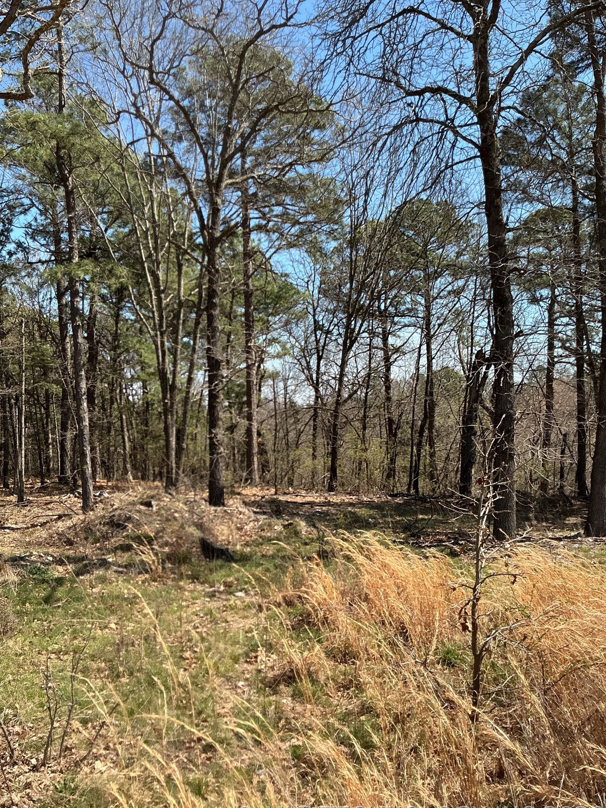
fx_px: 700
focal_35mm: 30
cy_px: 417
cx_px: 296
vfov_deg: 60.0
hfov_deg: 46.8
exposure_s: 1/944
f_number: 1.8
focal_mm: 3
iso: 25
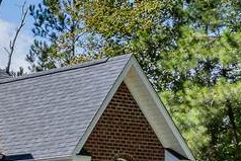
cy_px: 168
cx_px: -314
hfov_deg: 12.7
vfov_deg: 10.5
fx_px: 864
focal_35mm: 129
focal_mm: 16
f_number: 8
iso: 100
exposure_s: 1/250
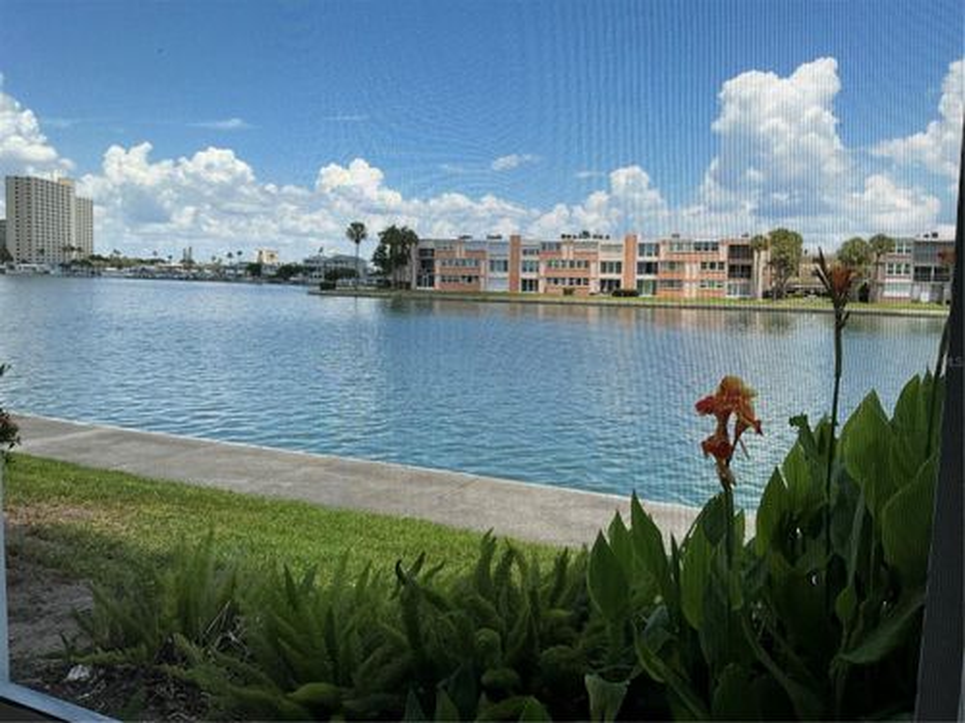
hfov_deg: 63.4
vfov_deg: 49.7
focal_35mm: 28
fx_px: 781
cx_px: 482
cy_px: 362
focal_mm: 3
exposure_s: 1/1250
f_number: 1.8
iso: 25
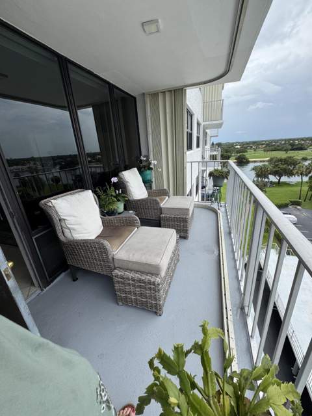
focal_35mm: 14
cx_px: 156
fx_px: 168
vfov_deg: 102.1
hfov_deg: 85.7
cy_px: 208
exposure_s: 1/840
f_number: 2.2
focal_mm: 2.22
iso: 40
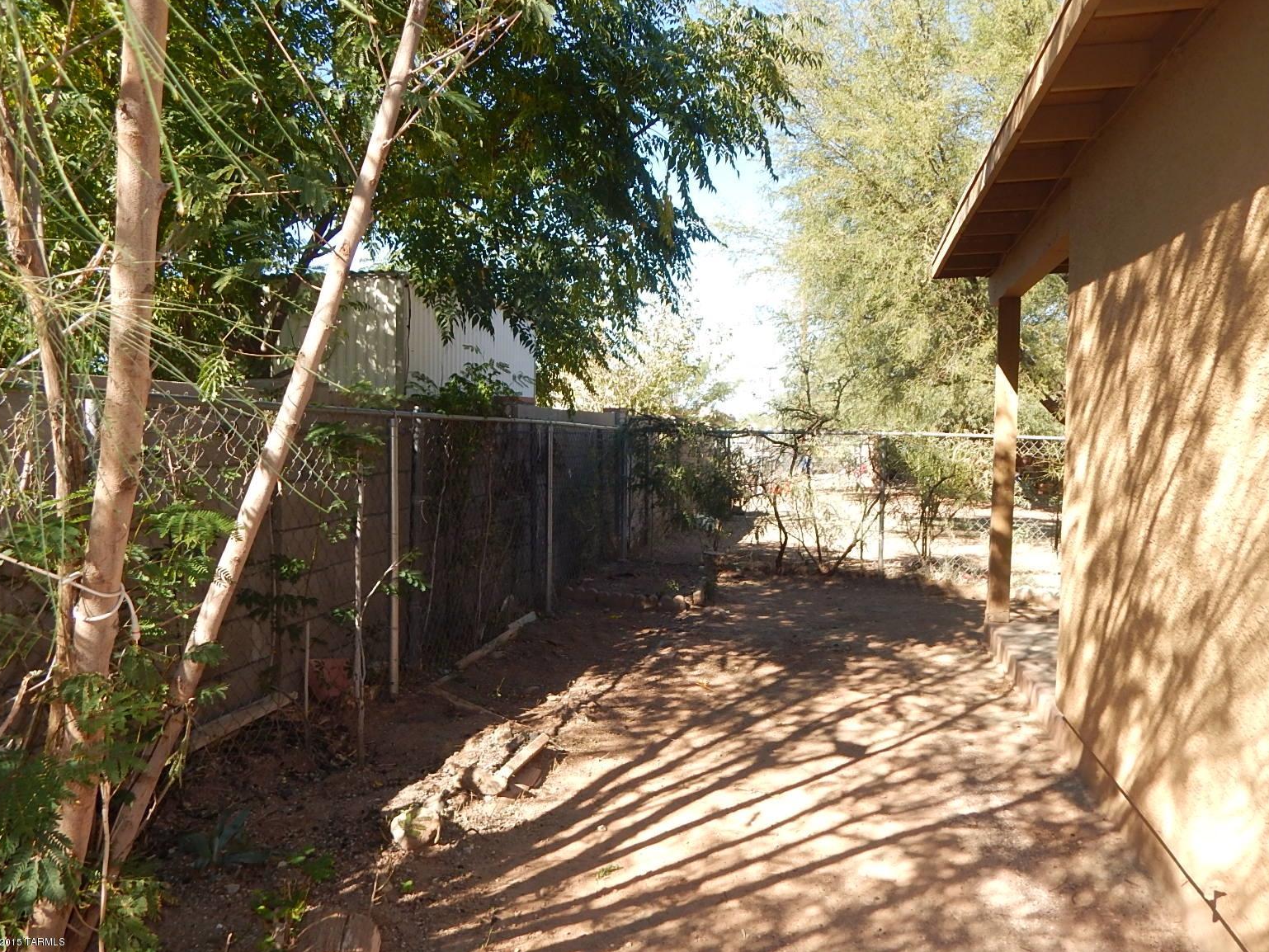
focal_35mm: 26
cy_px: 480
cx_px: 647
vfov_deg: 53.1
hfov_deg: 67.3
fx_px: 953
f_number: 3.1
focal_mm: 4.5
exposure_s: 1/400
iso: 125
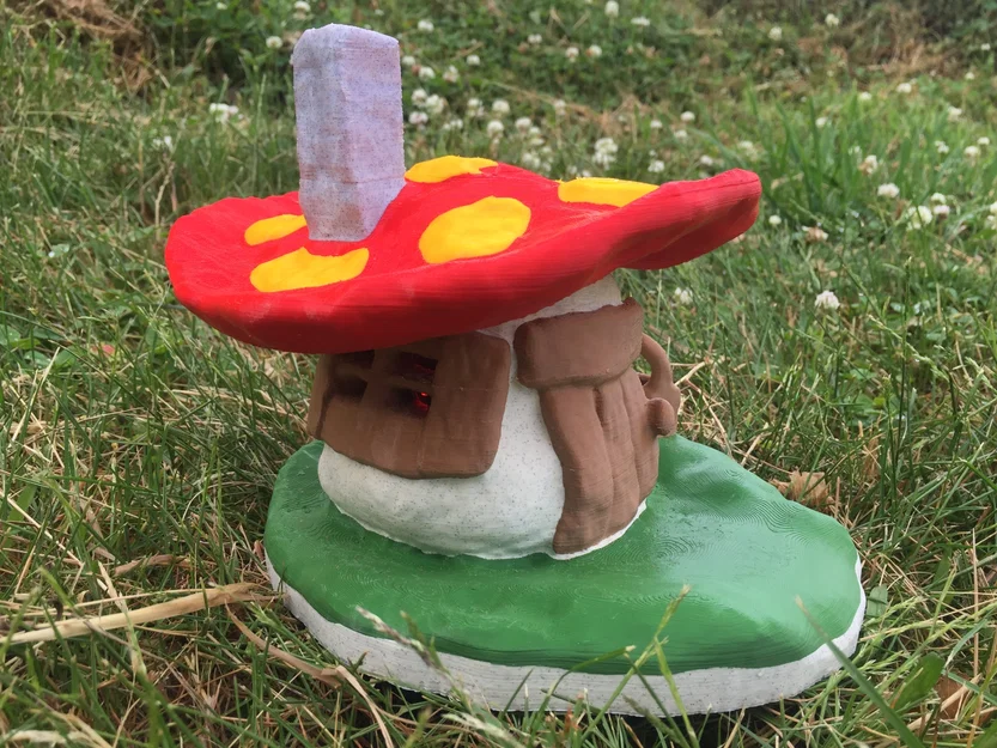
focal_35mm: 29
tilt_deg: -16.9
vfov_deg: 48.2
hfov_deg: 61.7
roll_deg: -3.1
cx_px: 498
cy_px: 374
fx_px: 835
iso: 32
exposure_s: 1/395
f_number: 2.2
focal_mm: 4.15
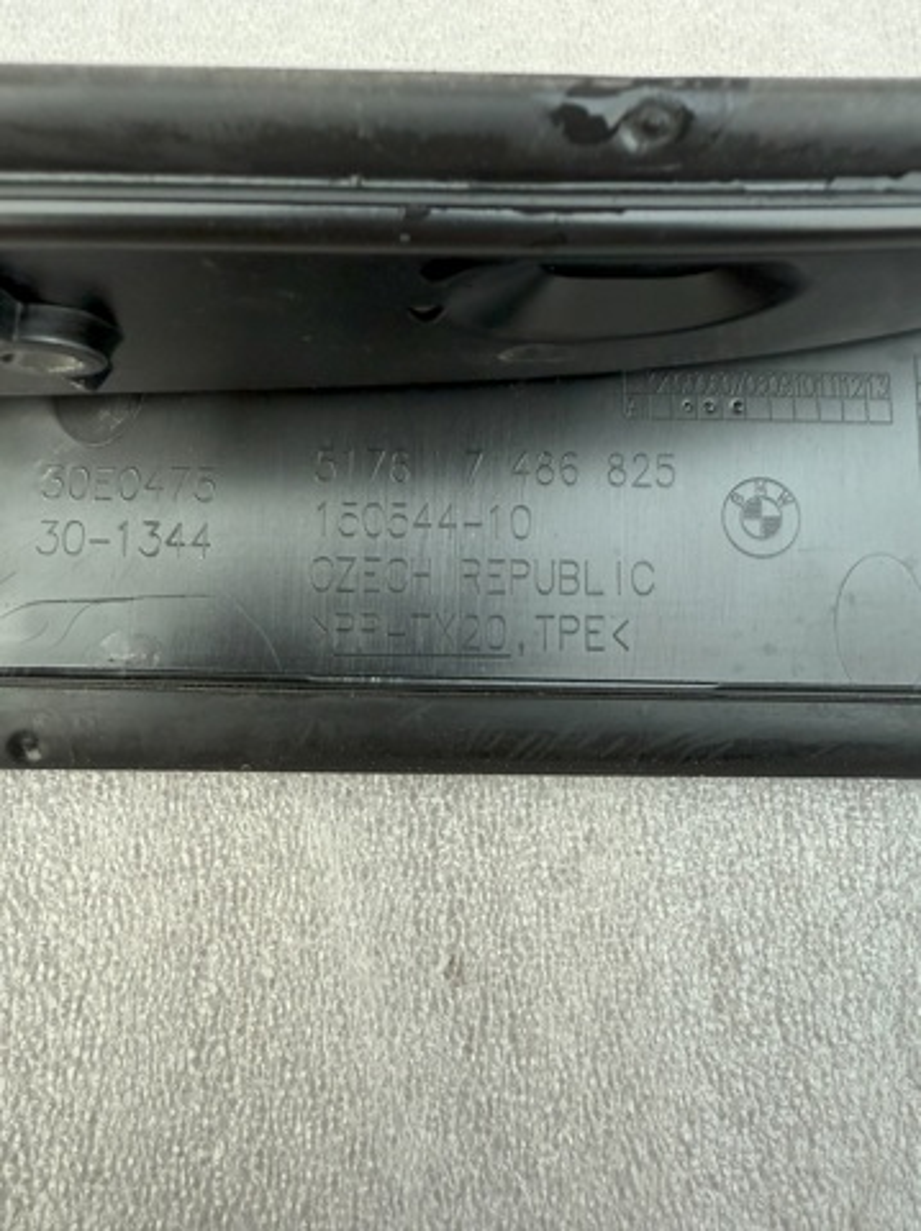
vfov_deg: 71.7
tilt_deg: -67.4
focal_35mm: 24
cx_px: 460
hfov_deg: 56.7
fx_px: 853
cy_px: 616
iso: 200
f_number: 2.2
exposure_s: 1/99
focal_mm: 2.22
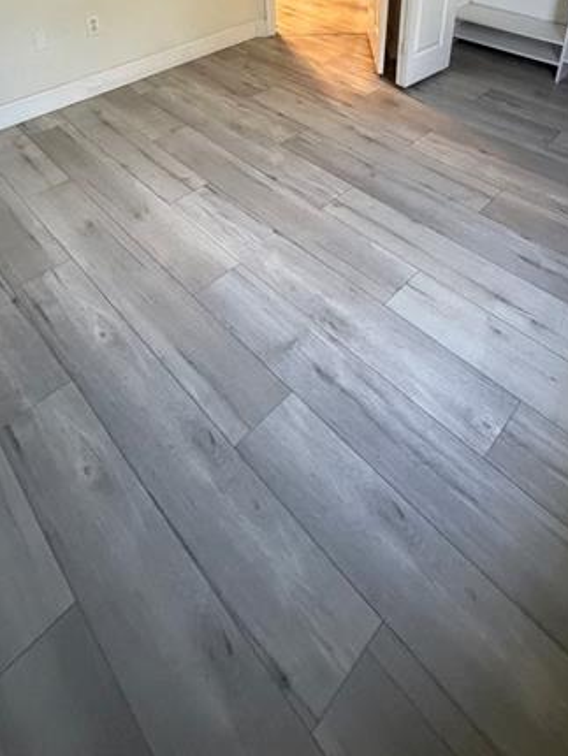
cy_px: 95
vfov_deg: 60.3
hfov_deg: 54.9
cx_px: 295
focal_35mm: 25
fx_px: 546
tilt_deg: -27.2
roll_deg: +0.2
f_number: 2.2
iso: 500
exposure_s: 1/60
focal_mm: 2.22
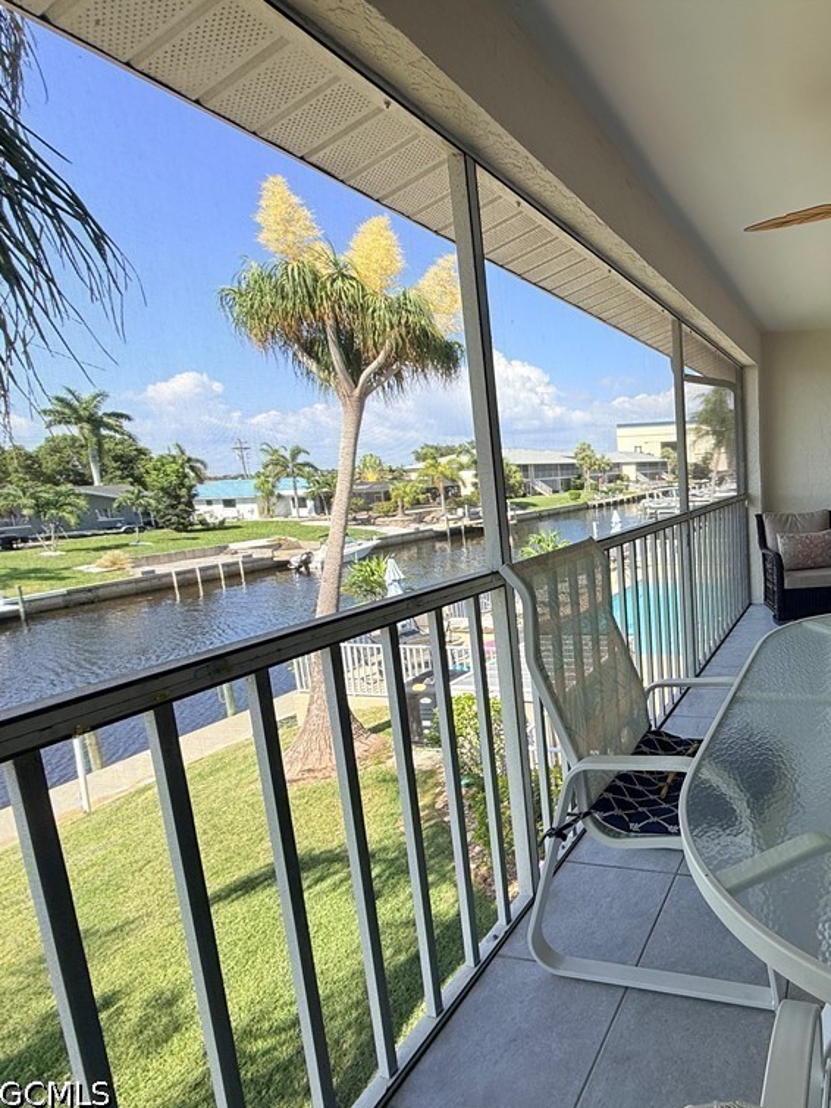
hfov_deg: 59.9
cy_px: 555
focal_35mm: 19
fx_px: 608
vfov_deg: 84.7
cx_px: 724
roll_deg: +1.7
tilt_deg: -8.5
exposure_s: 1/424
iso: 50
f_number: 2.2
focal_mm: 2.22
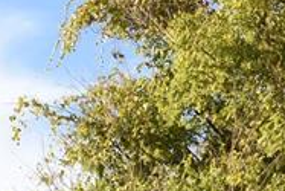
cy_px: 490
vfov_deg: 10.6
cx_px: -174
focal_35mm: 107
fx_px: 846
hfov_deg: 16.9
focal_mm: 13
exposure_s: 1/125
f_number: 5.6
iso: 100
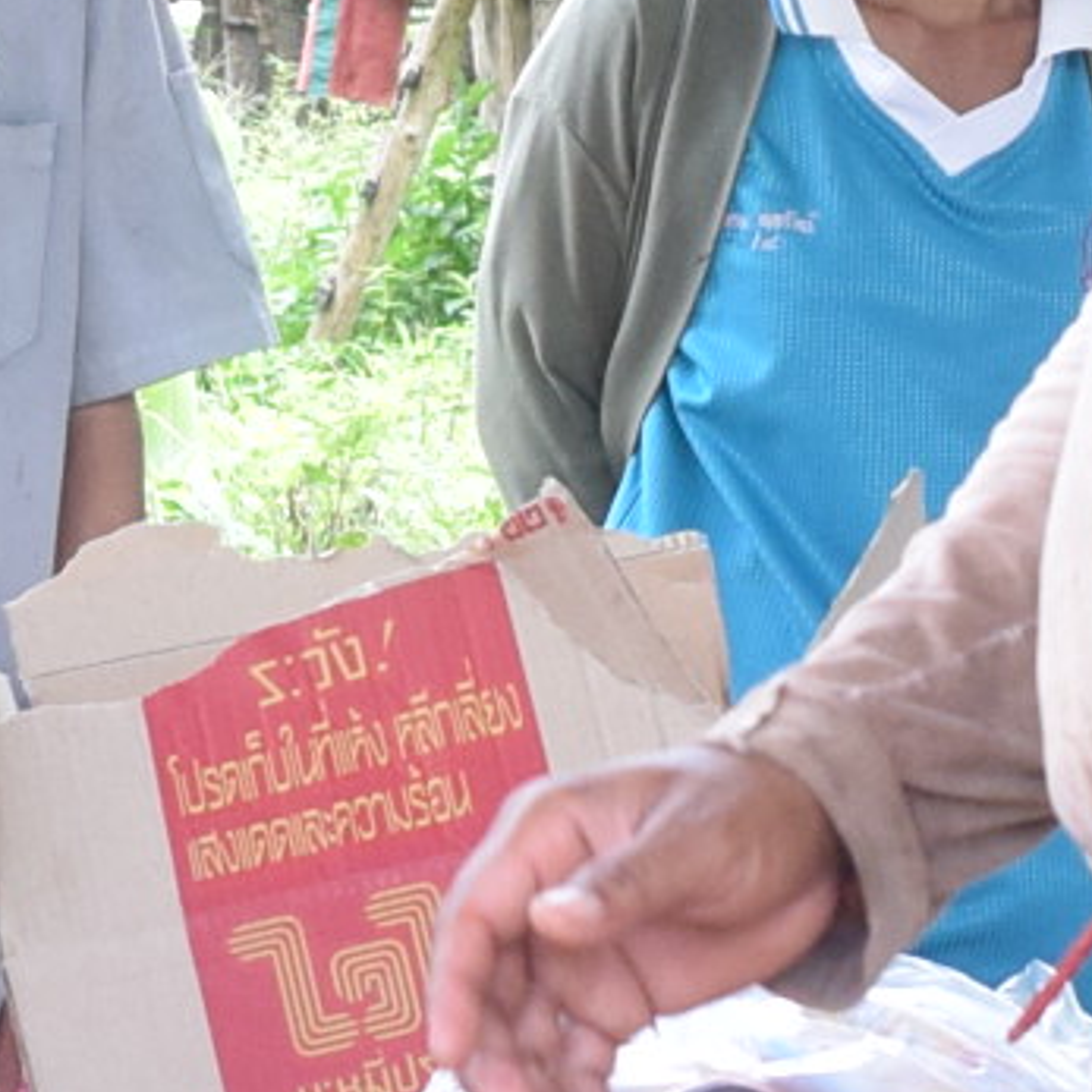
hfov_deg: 8.8
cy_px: -50
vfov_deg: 8.8
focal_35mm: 198
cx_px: 359
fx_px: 7067
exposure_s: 1/320
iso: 800
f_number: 3.5
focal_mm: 18
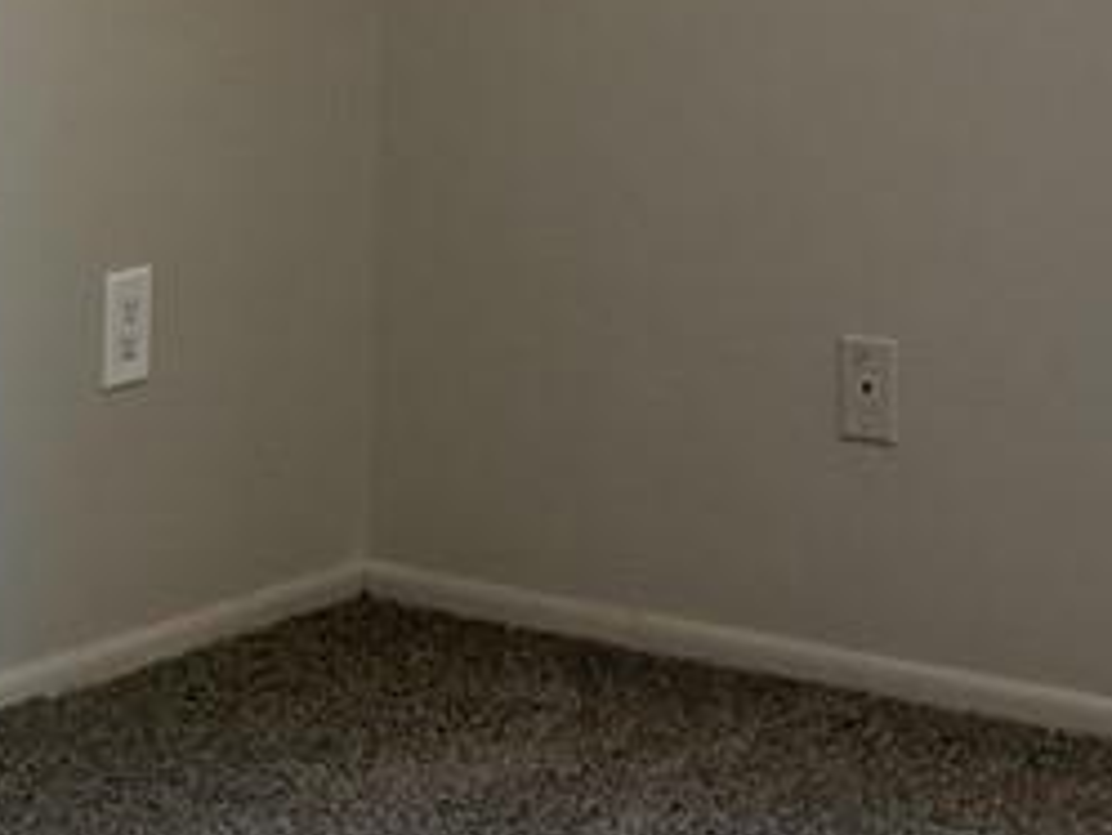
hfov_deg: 12.8
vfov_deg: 9.4
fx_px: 4949
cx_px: 433
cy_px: -380
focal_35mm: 154
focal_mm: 6.76
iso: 200
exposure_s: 1/178
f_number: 1.78
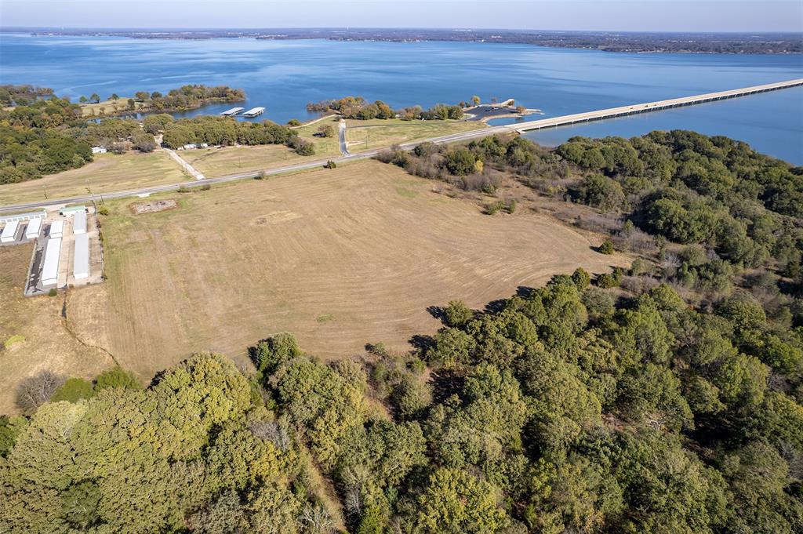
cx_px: 402
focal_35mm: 22
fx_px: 490
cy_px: 267
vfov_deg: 57.1
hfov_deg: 78.6
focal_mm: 8.38
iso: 100
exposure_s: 1/2000
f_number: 2.8
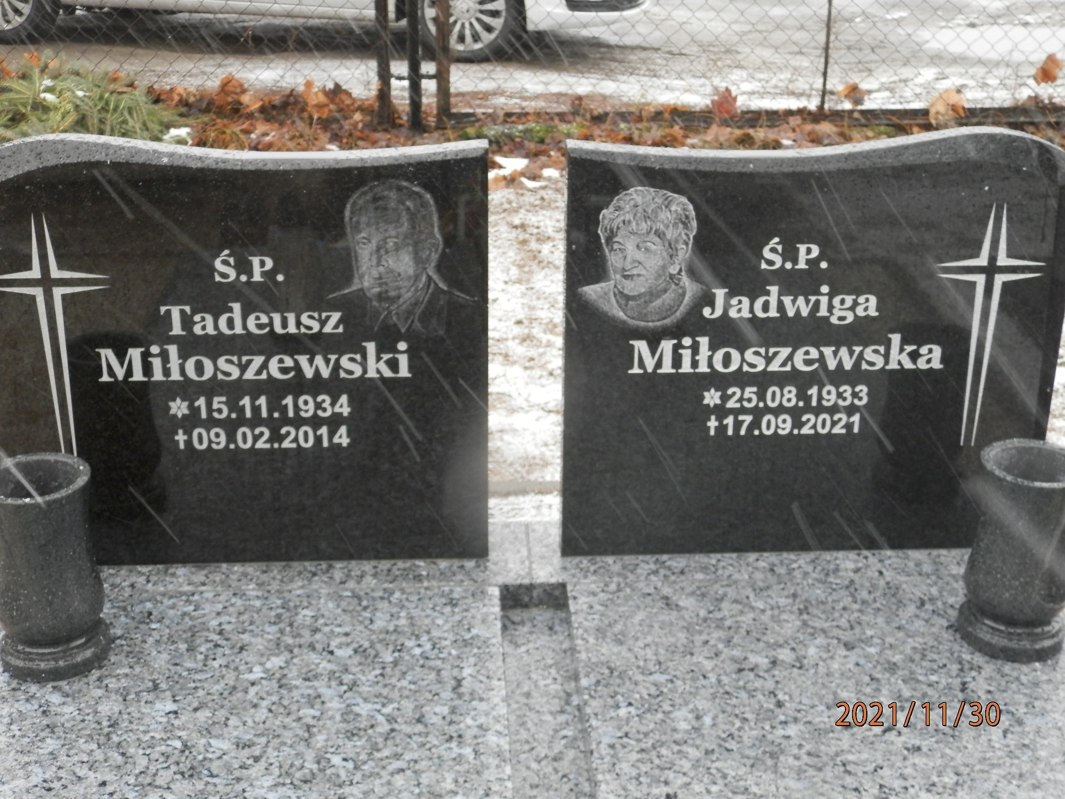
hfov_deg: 41.2
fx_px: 1415
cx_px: 532
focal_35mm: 46
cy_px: 400
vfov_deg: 31.5
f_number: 3.6
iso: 200
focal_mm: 8.2
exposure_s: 1/30
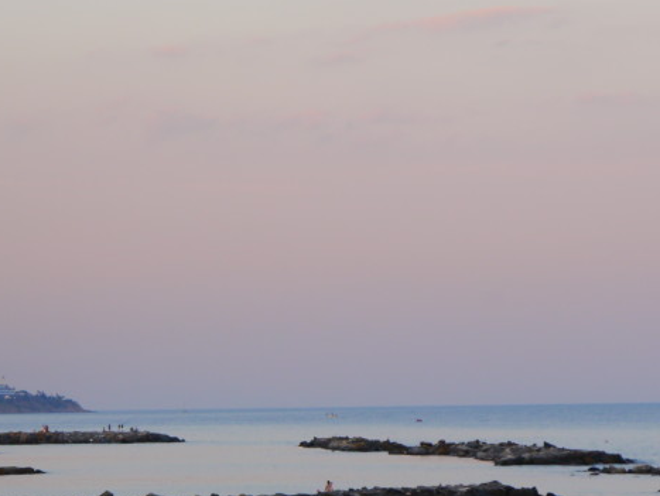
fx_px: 3511
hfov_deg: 10.7
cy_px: 458
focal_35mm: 184
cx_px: 298
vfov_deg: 8.1
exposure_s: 1/125
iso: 160
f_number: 5.6
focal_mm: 42
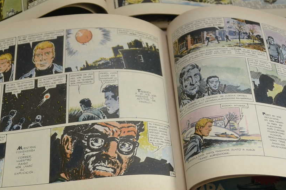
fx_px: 469
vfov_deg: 22.8
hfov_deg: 33.9
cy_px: 55
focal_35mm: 59
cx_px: 137
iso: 400
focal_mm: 20
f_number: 4.5
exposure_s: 1/80
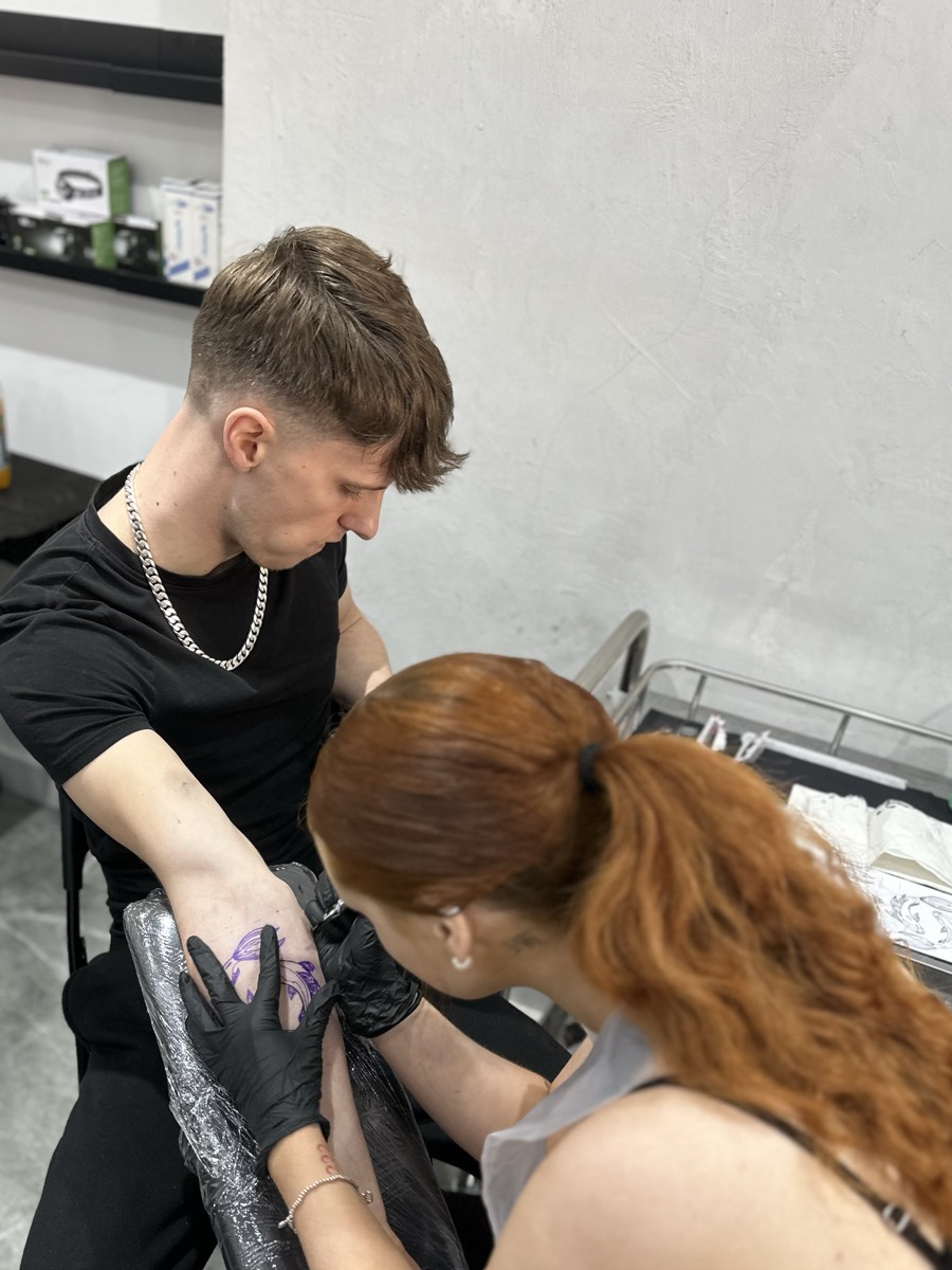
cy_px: 822
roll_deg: -5.8
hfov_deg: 43.9
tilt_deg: -33.8
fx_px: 1173
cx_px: 365
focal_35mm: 32
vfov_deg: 55.9
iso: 125
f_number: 1.78
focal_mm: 6.86
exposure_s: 1/50
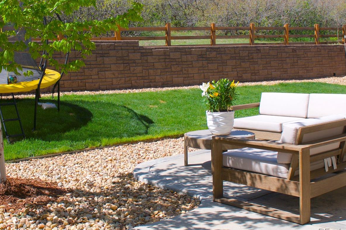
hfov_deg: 40.1
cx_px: 130
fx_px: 470
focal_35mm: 49
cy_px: 81
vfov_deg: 27.3
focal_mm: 24
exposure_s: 1/640
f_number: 6.3
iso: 200
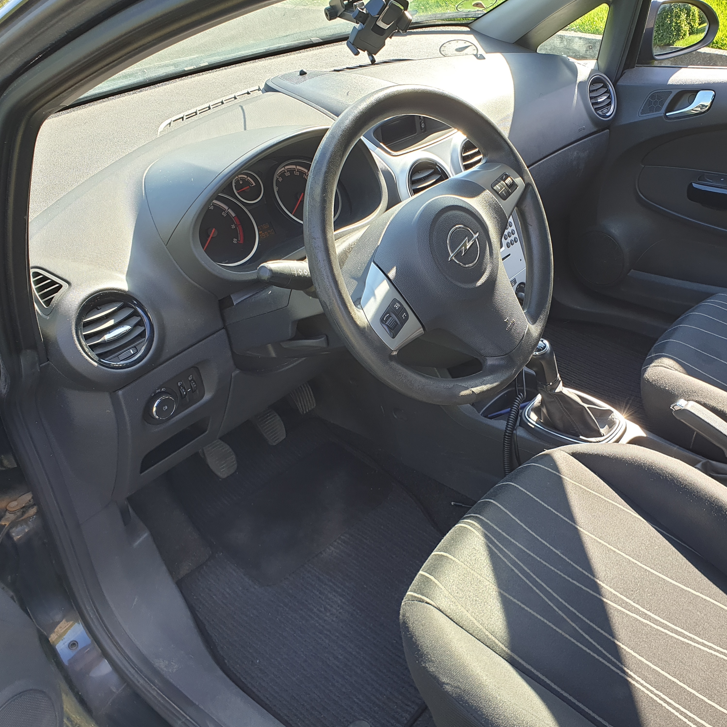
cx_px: 486
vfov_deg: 52.5
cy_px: 362
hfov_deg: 51.5
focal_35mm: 31
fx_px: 737
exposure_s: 1/102
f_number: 2.4
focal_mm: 4.3
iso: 50
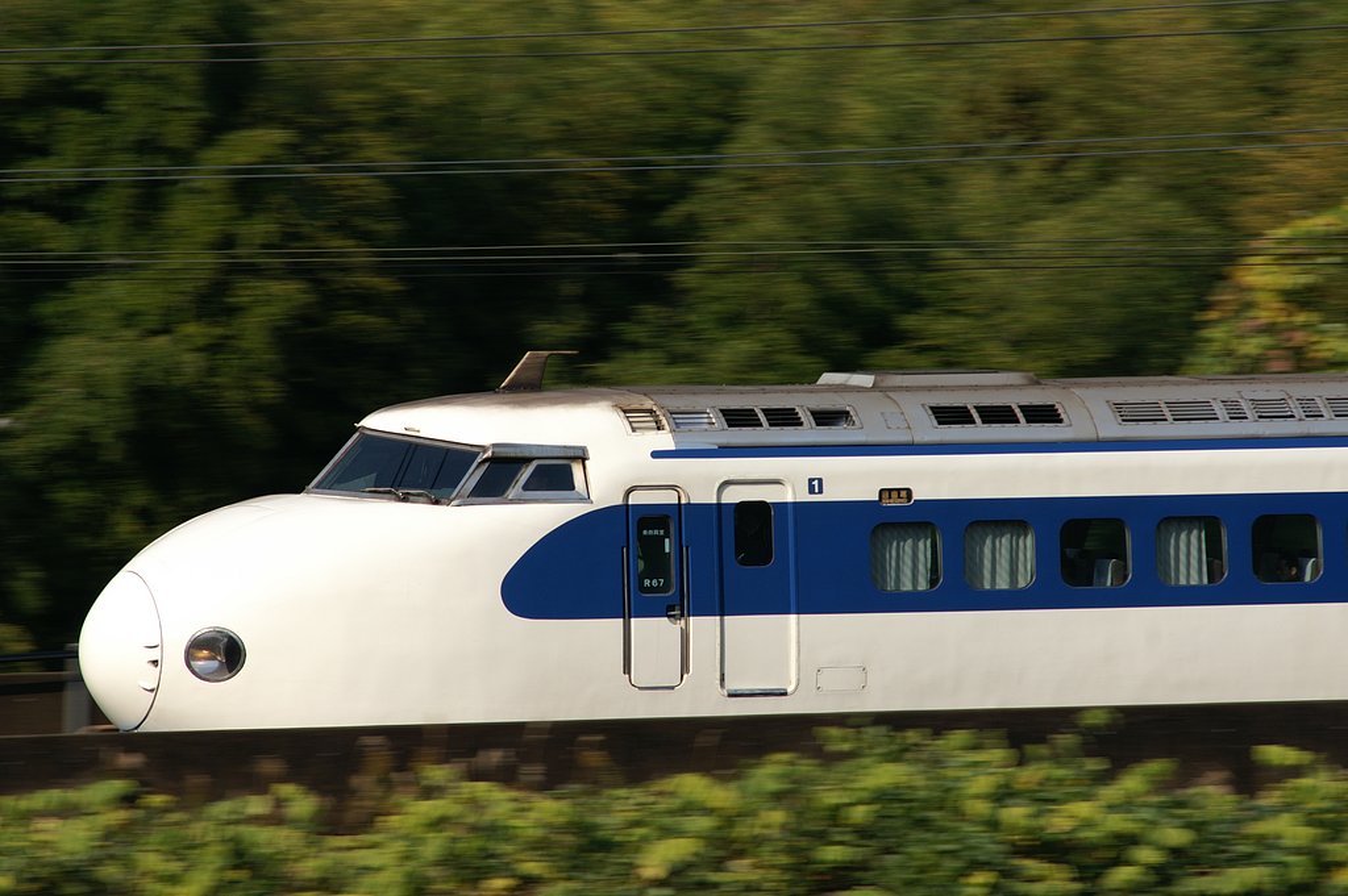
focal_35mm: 450
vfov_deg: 3.1
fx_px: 16836
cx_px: 674
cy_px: 448
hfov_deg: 4.6
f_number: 11
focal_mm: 300
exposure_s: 1/250
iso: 100
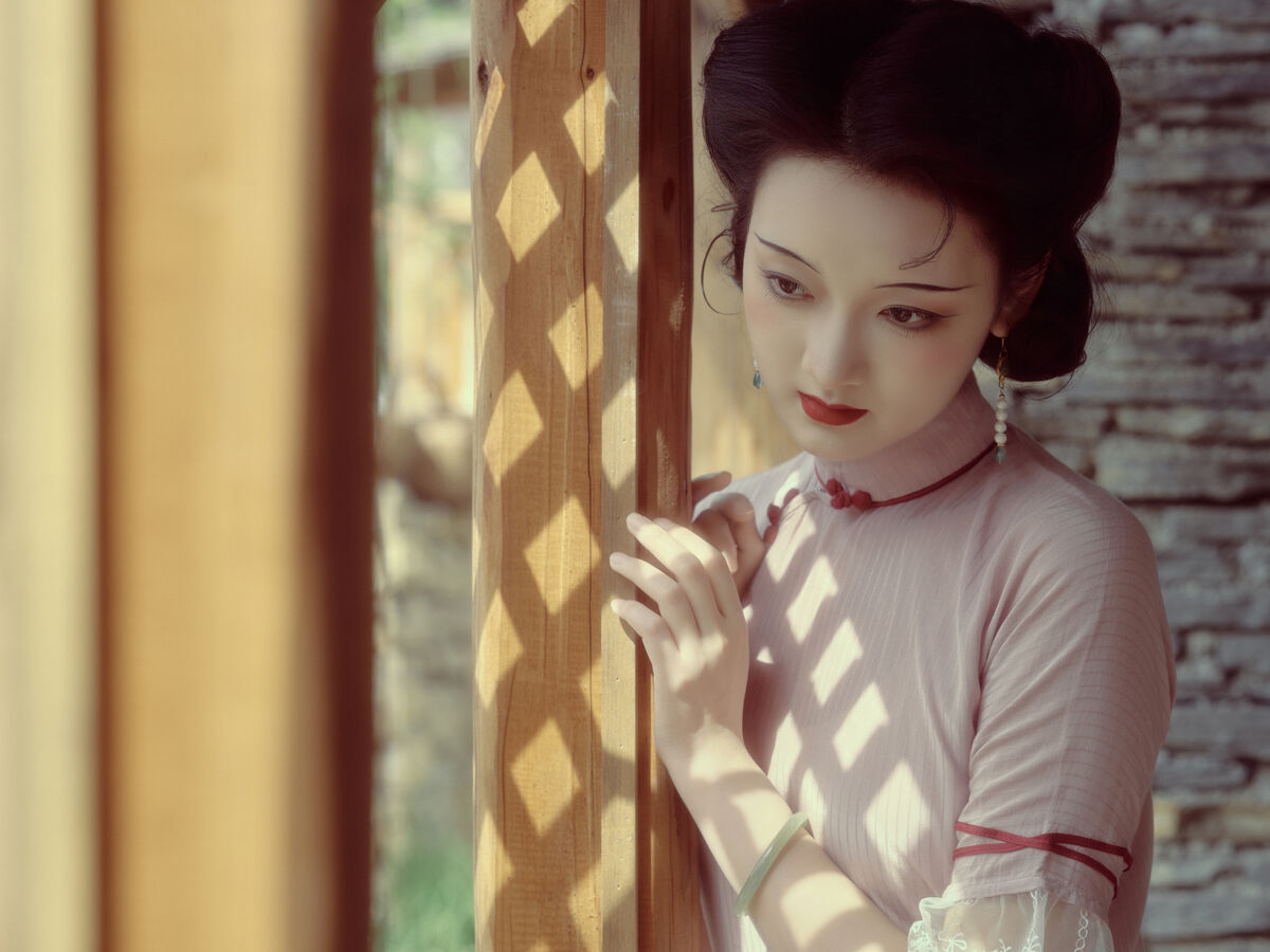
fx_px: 3192
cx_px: 635
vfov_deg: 17.0
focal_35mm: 87
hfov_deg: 22.5
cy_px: 476
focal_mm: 110
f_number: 6.4
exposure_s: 1/160
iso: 400
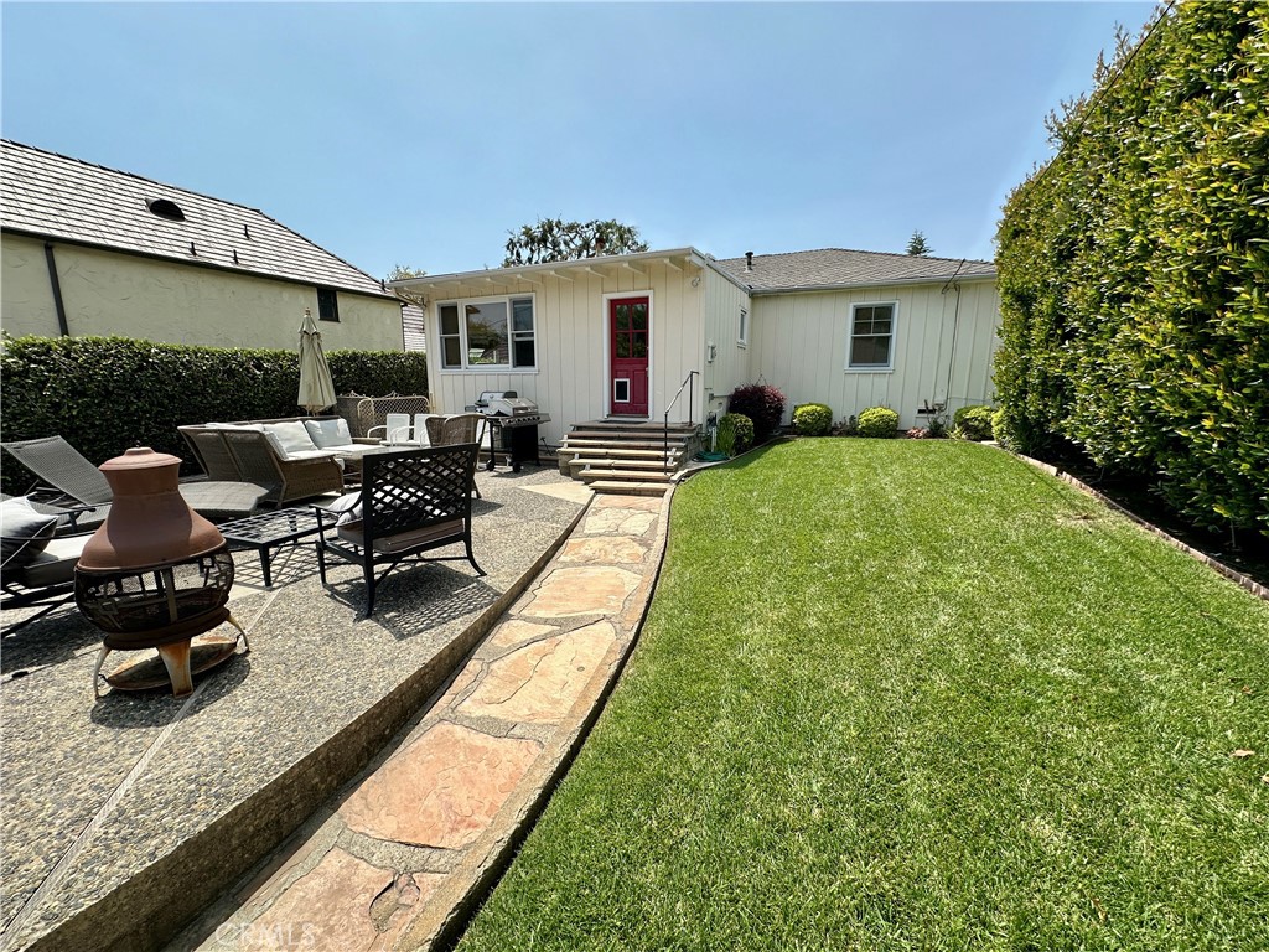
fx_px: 513
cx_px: 634
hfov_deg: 102.1
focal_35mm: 14
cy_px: 476
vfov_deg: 85.7
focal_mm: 2.22
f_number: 2.2
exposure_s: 1/1800
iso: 50
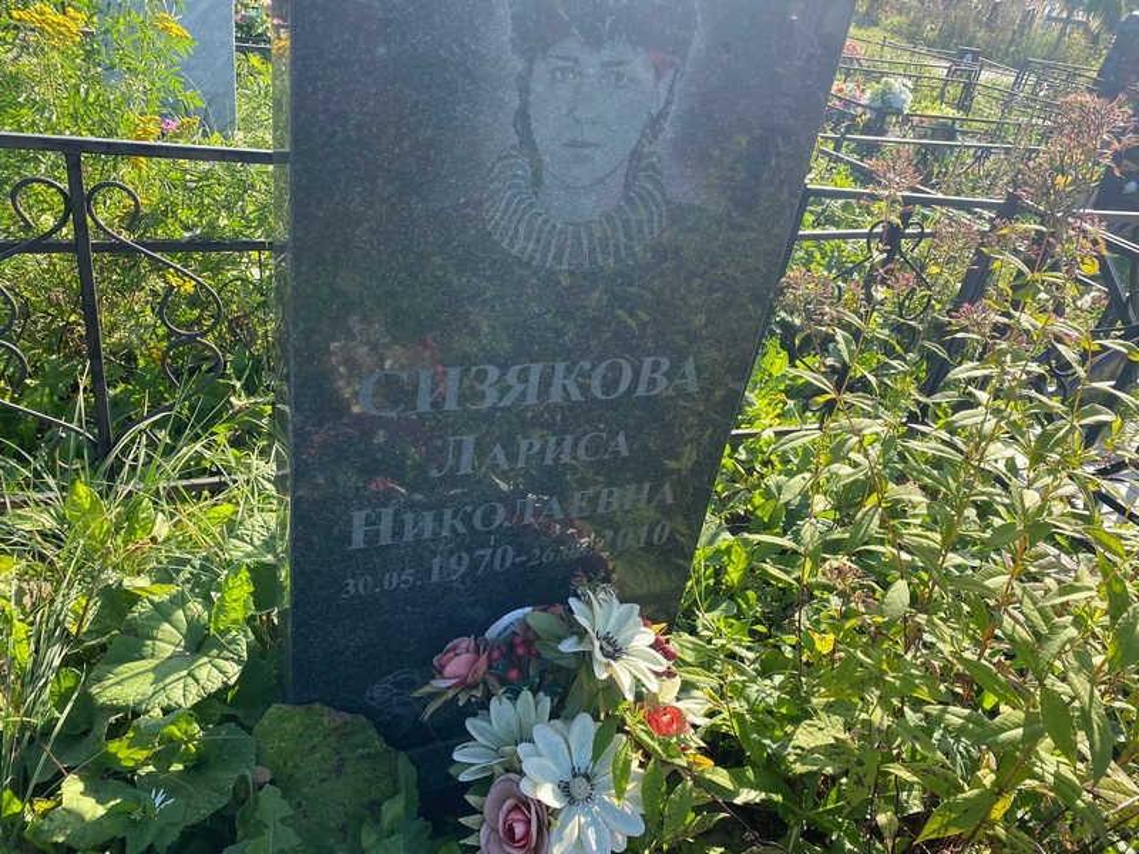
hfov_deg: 67.3
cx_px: 570
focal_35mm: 26
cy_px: 427
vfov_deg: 53.1
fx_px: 856
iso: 32
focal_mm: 4.25
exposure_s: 1/685
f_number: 1.8
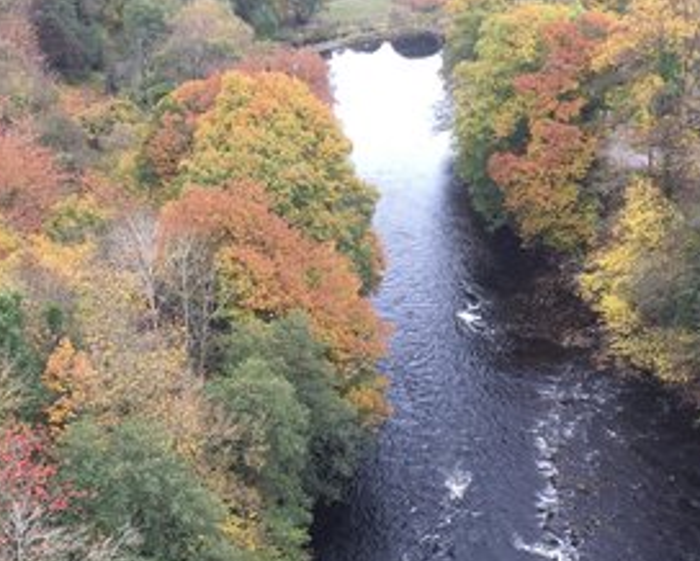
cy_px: 331
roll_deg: +0.3
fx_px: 1078
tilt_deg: -24.6
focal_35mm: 52
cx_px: 396
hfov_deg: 35.9
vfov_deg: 29.1
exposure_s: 1/50
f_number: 2.2
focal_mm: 4.15
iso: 32
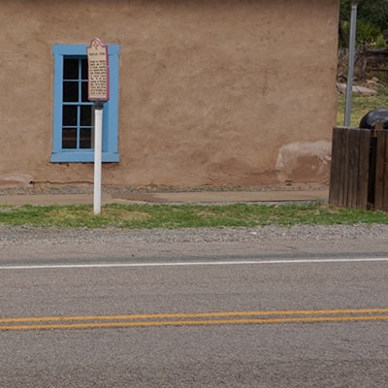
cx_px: -567
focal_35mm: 119
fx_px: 1509
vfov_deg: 14.6
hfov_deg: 11.7
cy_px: 87
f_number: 9
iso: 100
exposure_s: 1/100
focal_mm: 28
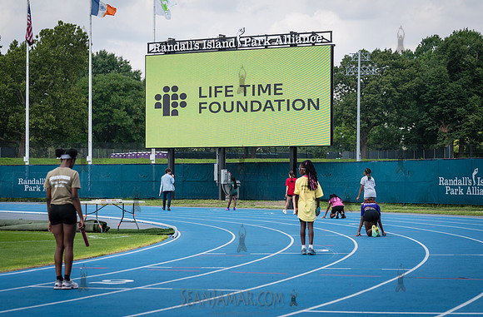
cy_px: 176
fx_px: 1156
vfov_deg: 15.6
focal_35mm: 87
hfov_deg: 23.6
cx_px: 243
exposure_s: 1/400
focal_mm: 70
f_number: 5
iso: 100
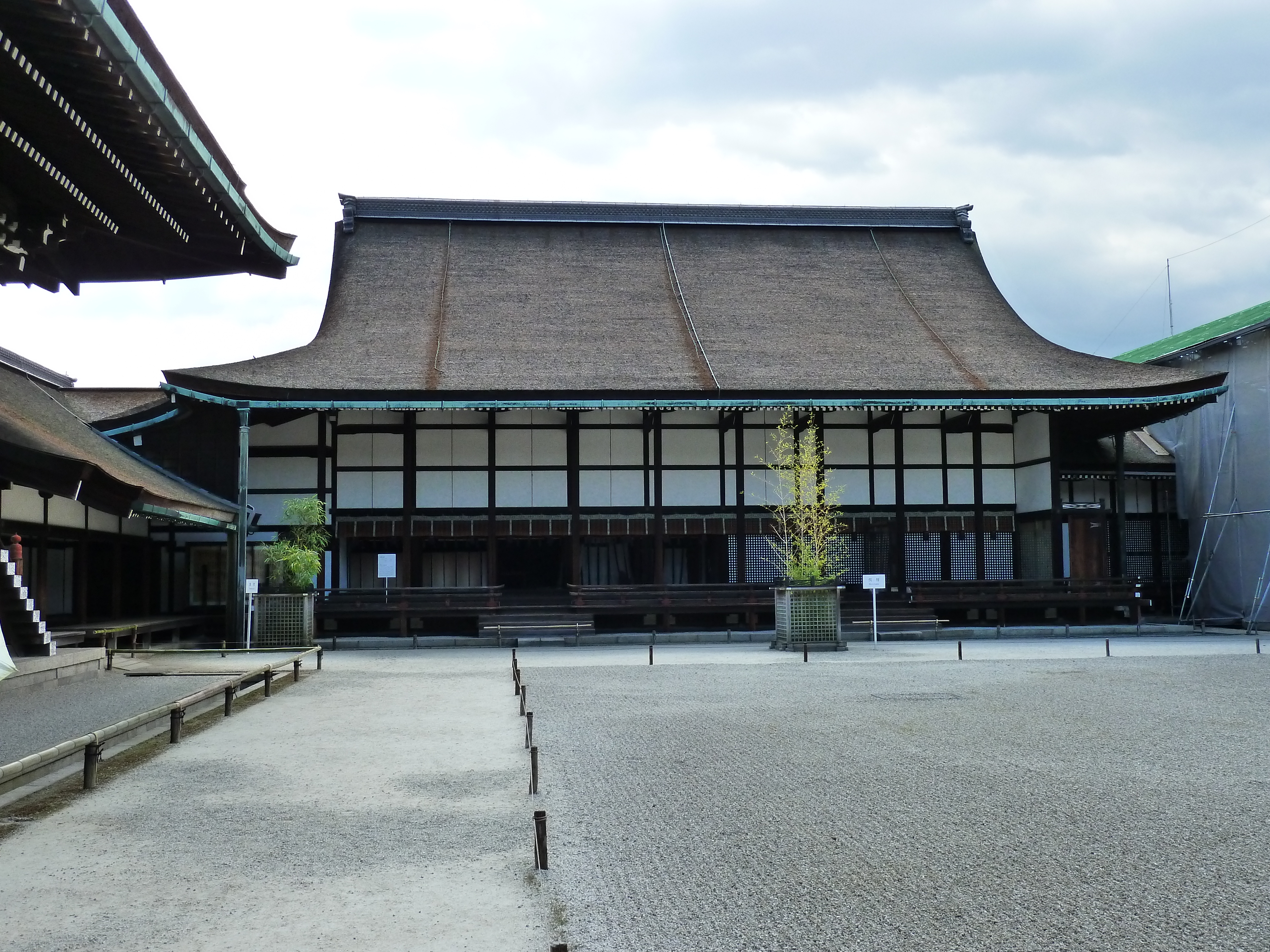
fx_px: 1357
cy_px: 476
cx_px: 635
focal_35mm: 37
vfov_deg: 38.7
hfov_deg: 50.1
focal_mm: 6.1
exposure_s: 1/250
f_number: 4
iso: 200
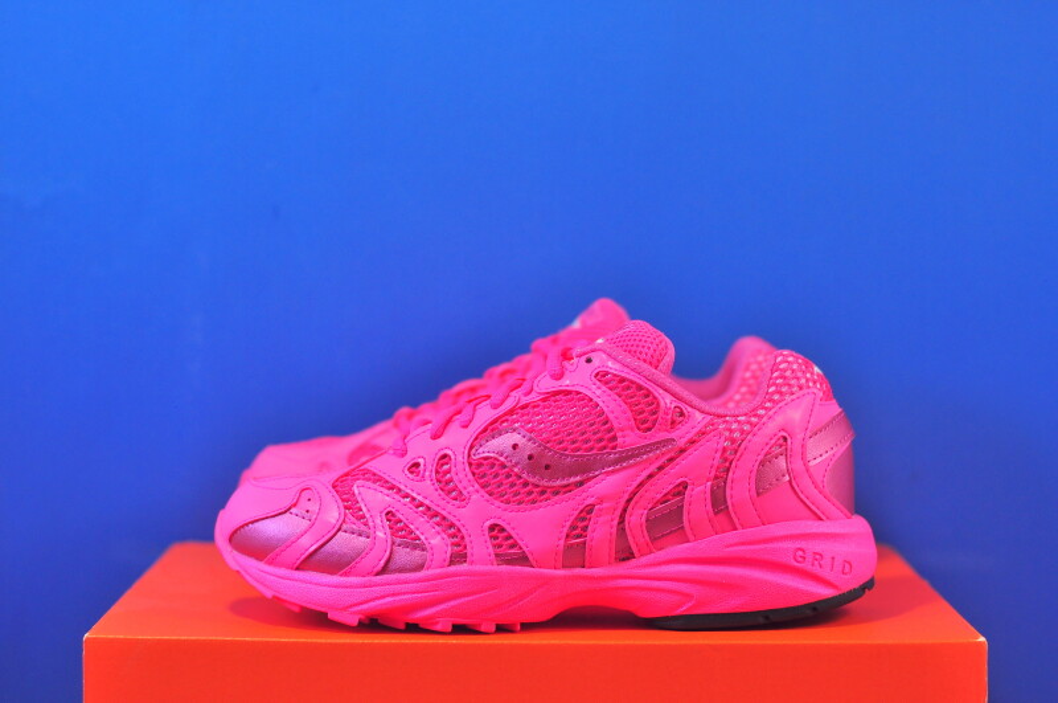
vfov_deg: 18.1
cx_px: 529
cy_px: 352
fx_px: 2201
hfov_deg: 27.0
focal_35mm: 75
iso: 250
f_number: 2.5
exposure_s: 1/320
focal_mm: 50
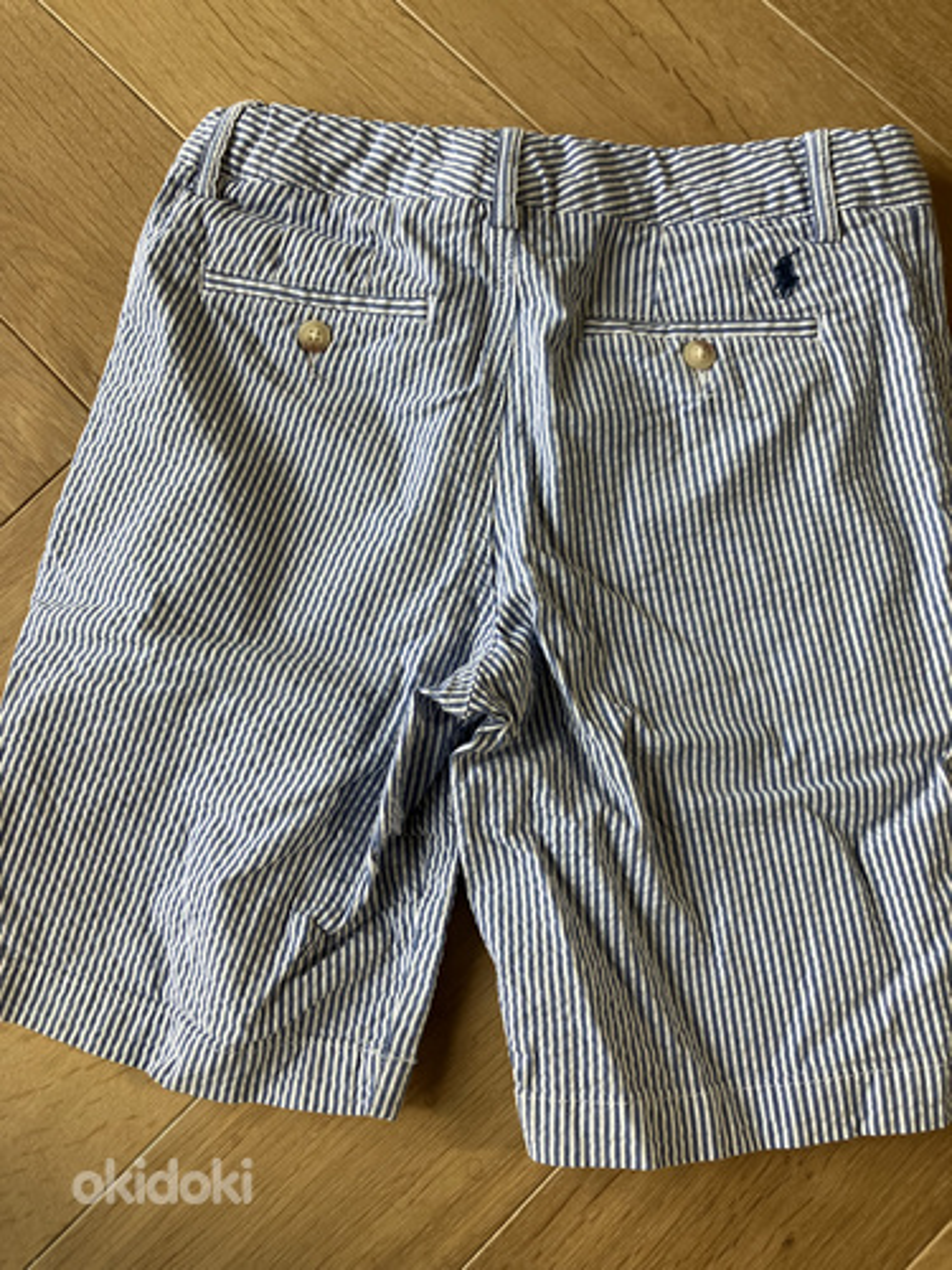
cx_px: 476
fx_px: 1027
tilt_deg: -80.0
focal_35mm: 28
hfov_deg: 49.7
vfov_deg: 63.4
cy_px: 635
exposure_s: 1/108
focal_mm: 3.99
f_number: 1.8
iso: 80
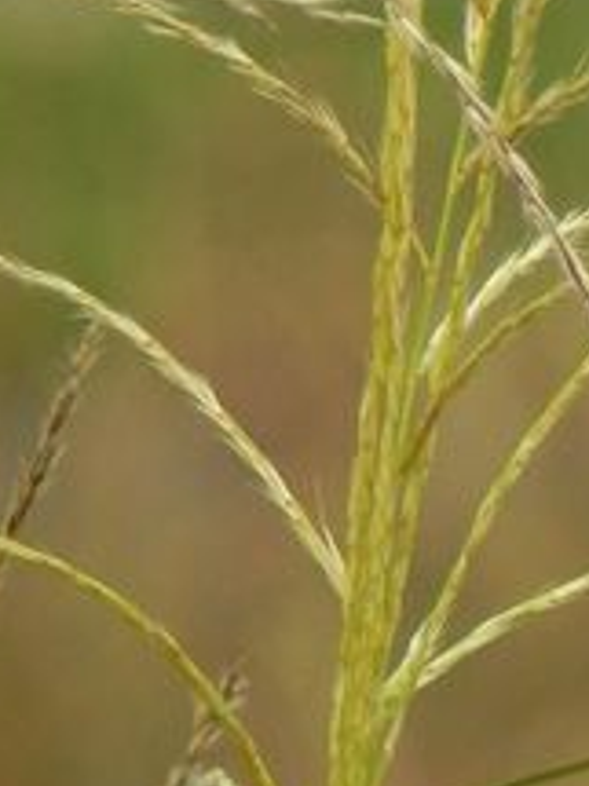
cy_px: 77
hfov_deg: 0.8
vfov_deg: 1.1
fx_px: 40627
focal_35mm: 1789
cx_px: 238
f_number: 5
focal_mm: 85.6
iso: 160
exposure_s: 1/160
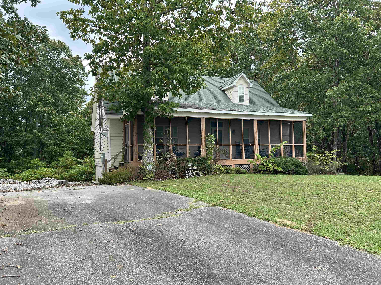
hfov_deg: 67.3
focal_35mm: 26
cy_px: 142
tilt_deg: +2.6
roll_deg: +1.4
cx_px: 190
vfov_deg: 53.1
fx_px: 286
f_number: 1.5
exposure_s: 1/224
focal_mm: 5.7
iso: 40
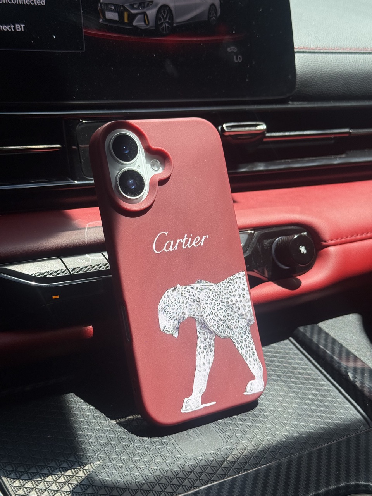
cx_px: 186
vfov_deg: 39.7
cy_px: 248
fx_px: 688
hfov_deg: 30.3
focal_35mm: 48
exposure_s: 1/2208
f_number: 1.78
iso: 64
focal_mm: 6.76
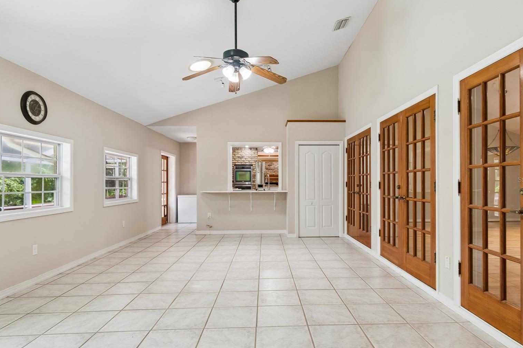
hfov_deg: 83.9
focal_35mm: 20
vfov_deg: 61.9
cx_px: 273
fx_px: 291
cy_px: 179
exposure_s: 1/8
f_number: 7.1
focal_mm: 13
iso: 100
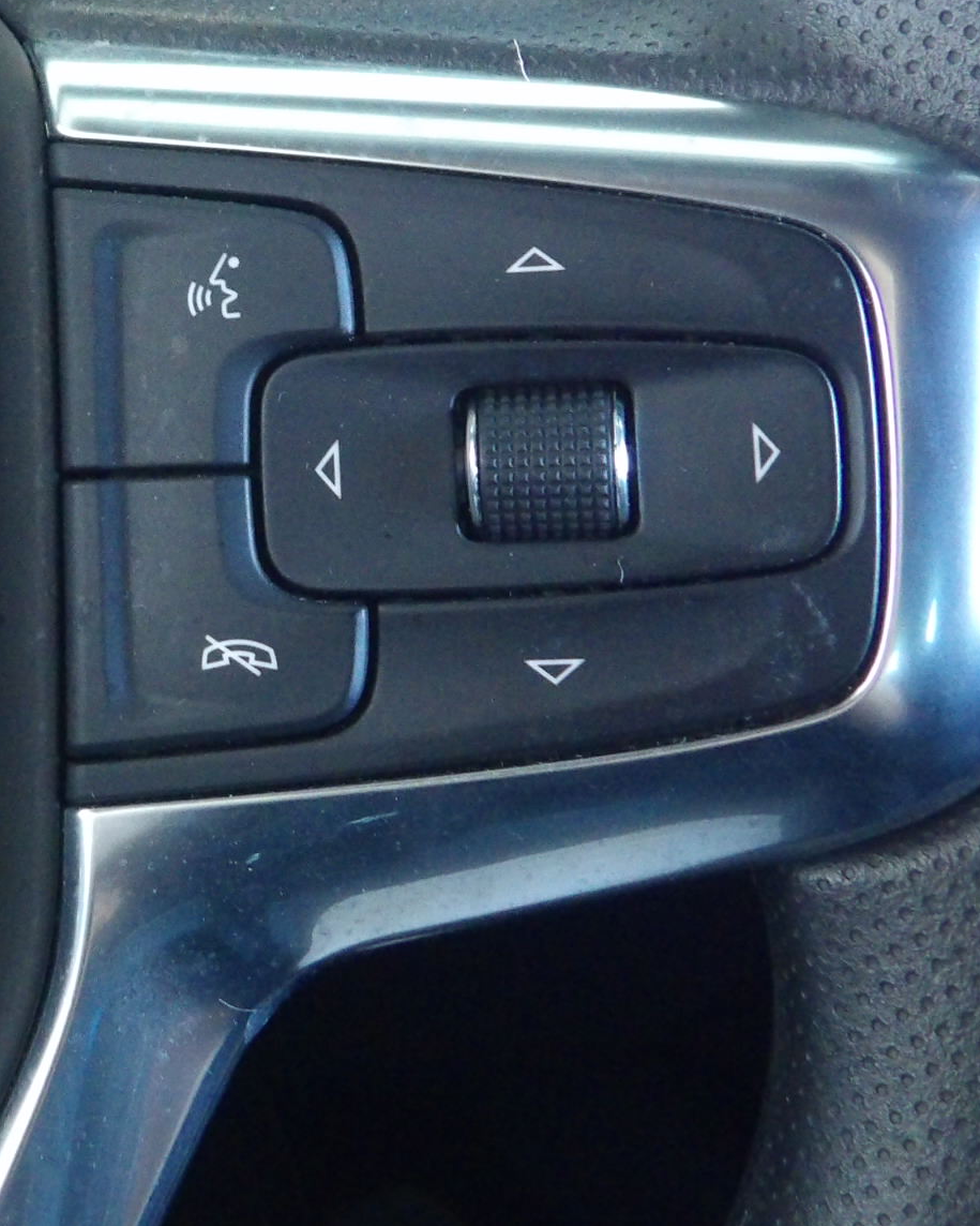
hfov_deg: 20.6
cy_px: 300
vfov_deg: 25.7
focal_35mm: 73
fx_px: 2647
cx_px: 102
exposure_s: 1/20
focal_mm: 5.9
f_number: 3.6
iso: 695
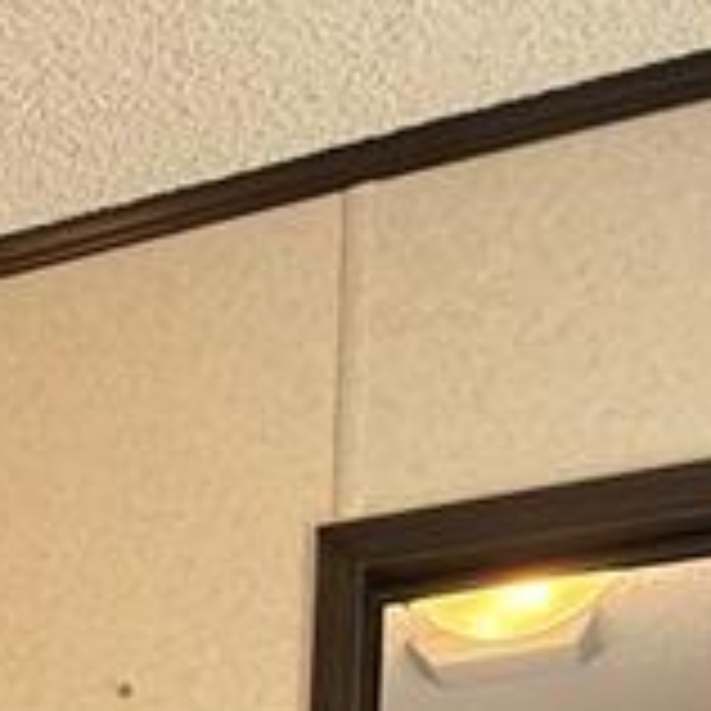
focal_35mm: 80
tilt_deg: -5.5
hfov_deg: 17.8
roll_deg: +1.0
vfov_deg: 16.5
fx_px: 1859
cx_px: -531
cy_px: 1422
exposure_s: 1/120
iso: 125
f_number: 2.2
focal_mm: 2.22
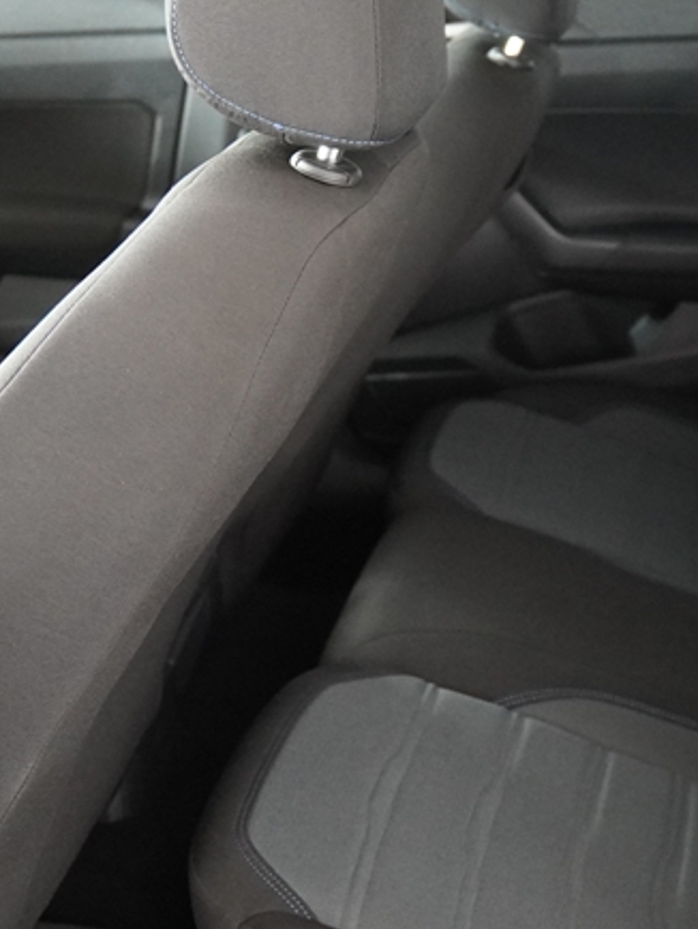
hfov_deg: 21.5
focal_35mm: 68
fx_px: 1826
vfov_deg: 28.5
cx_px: 507
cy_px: 446
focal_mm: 20
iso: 3200
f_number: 2.8
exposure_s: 1/160
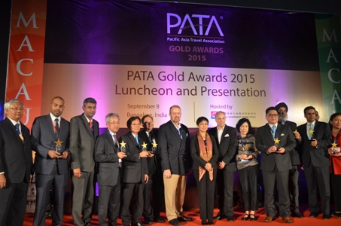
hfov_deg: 59.6
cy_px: 113
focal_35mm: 32
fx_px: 298
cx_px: 170
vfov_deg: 41.5
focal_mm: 21
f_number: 4
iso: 720
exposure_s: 1/60
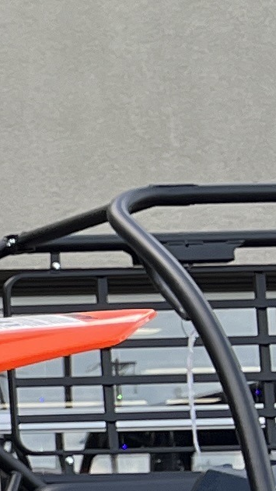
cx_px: -1134
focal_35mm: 181
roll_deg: +1.9
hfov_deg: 5.2
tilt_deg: +2.8
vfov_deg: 11.8
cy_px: 478
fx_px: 2355
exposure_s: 1/649
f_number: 1.6
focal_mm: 5.1
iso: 50
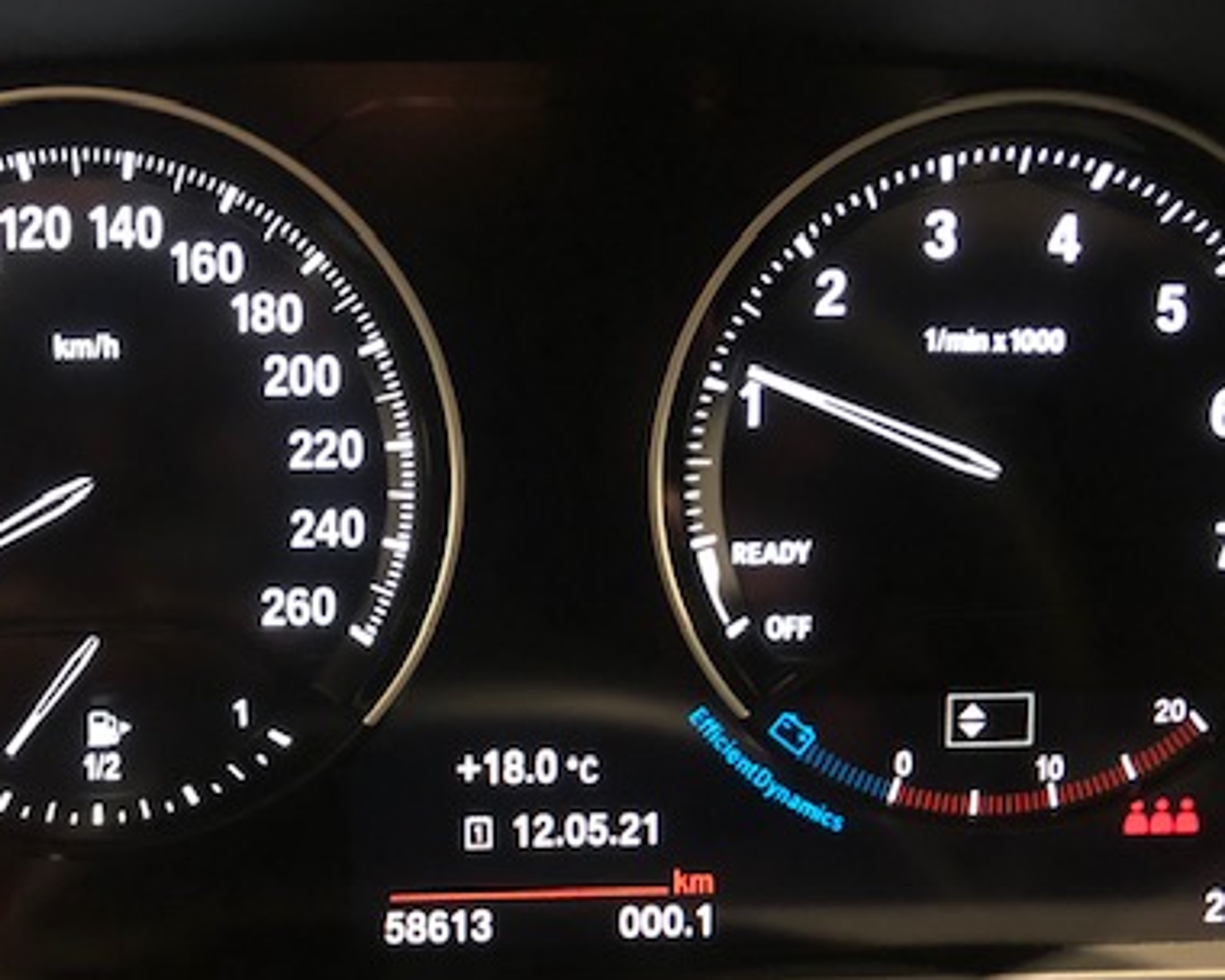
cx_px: 422
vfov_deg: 32.6
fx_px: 1668
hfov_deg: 39.9
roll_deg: -1.3
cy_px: 629
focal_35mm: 46
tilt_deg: -25.8
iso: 125
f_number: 1.8
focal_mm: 3.99
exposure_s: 1/4
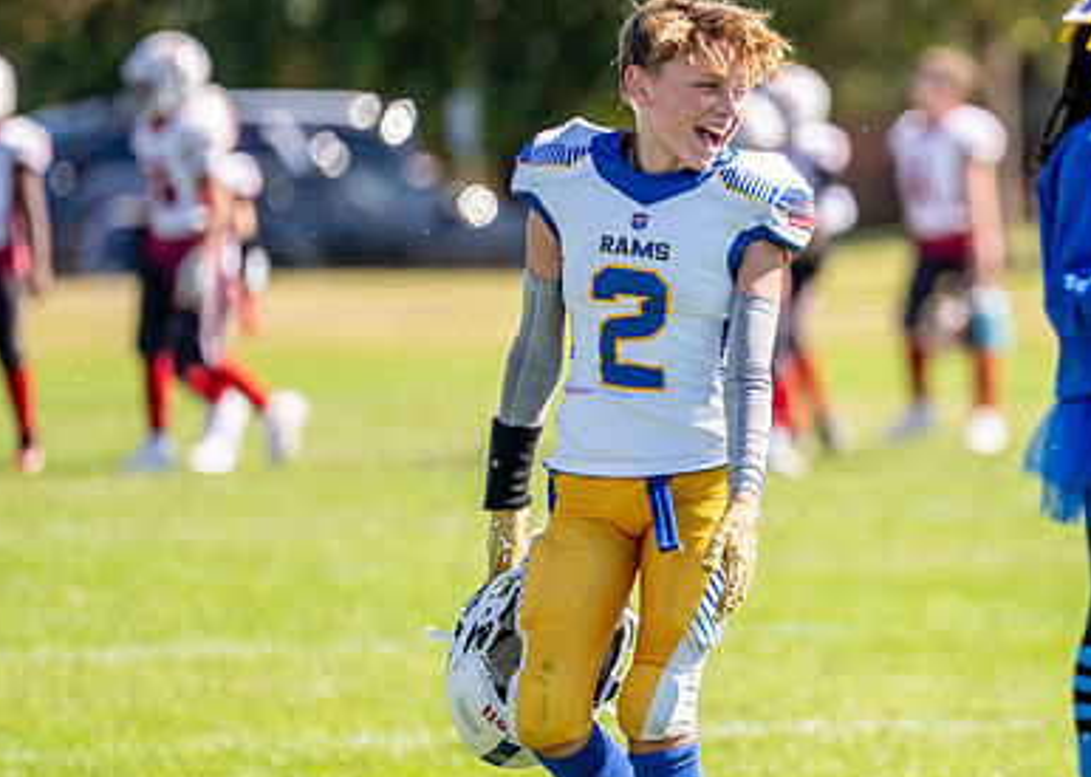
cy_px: 369
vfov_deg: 3.3
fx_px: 13343
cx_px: 957
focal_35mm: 431
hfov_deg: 4.7
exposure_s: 1/3200
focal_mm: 200
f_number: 2.8
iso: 250
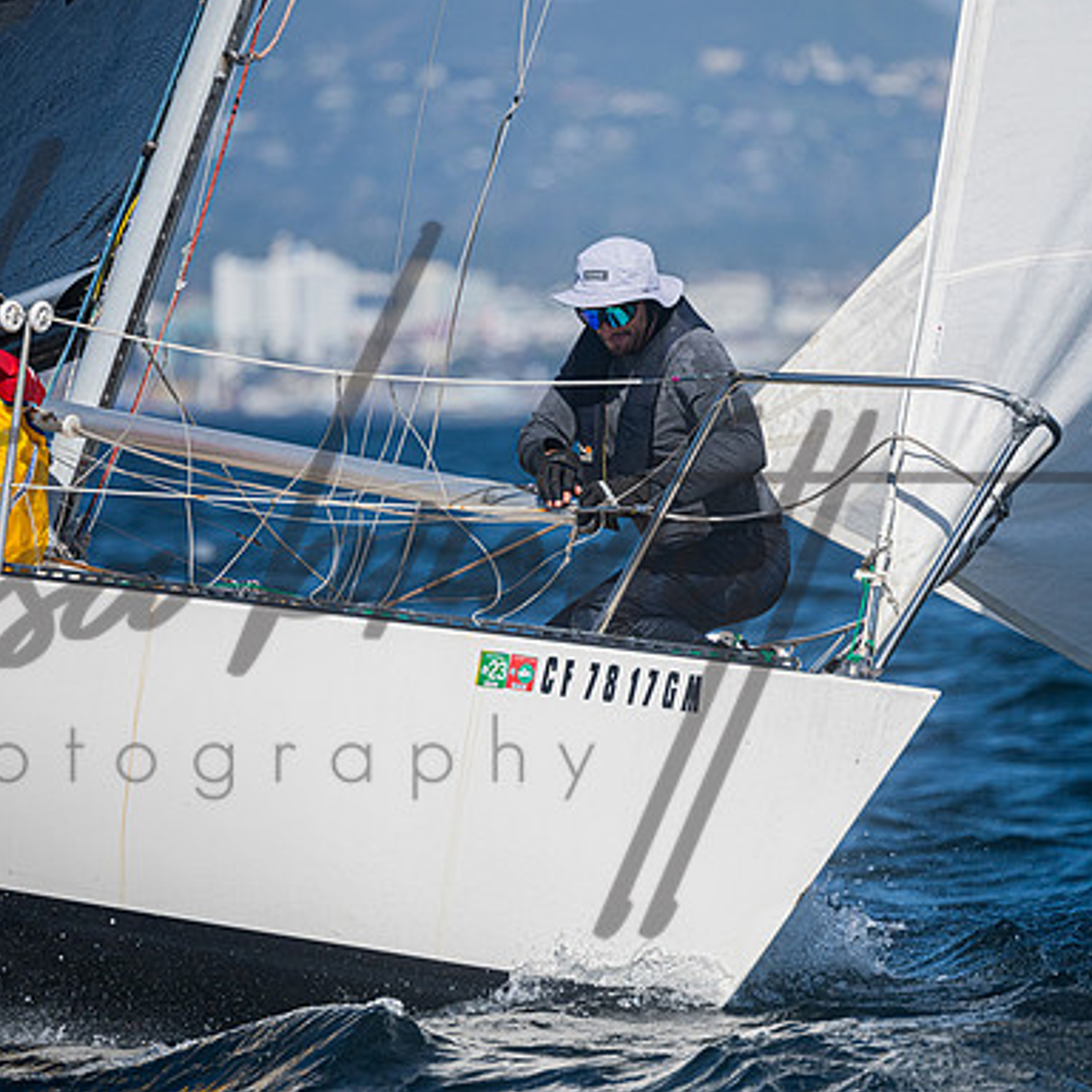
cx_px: 594
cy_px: 563
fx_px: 16132
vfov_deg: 3.9
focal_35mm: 452
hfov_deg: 3.9
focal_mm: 300
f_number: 5.3
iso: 400
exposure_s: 1/8000
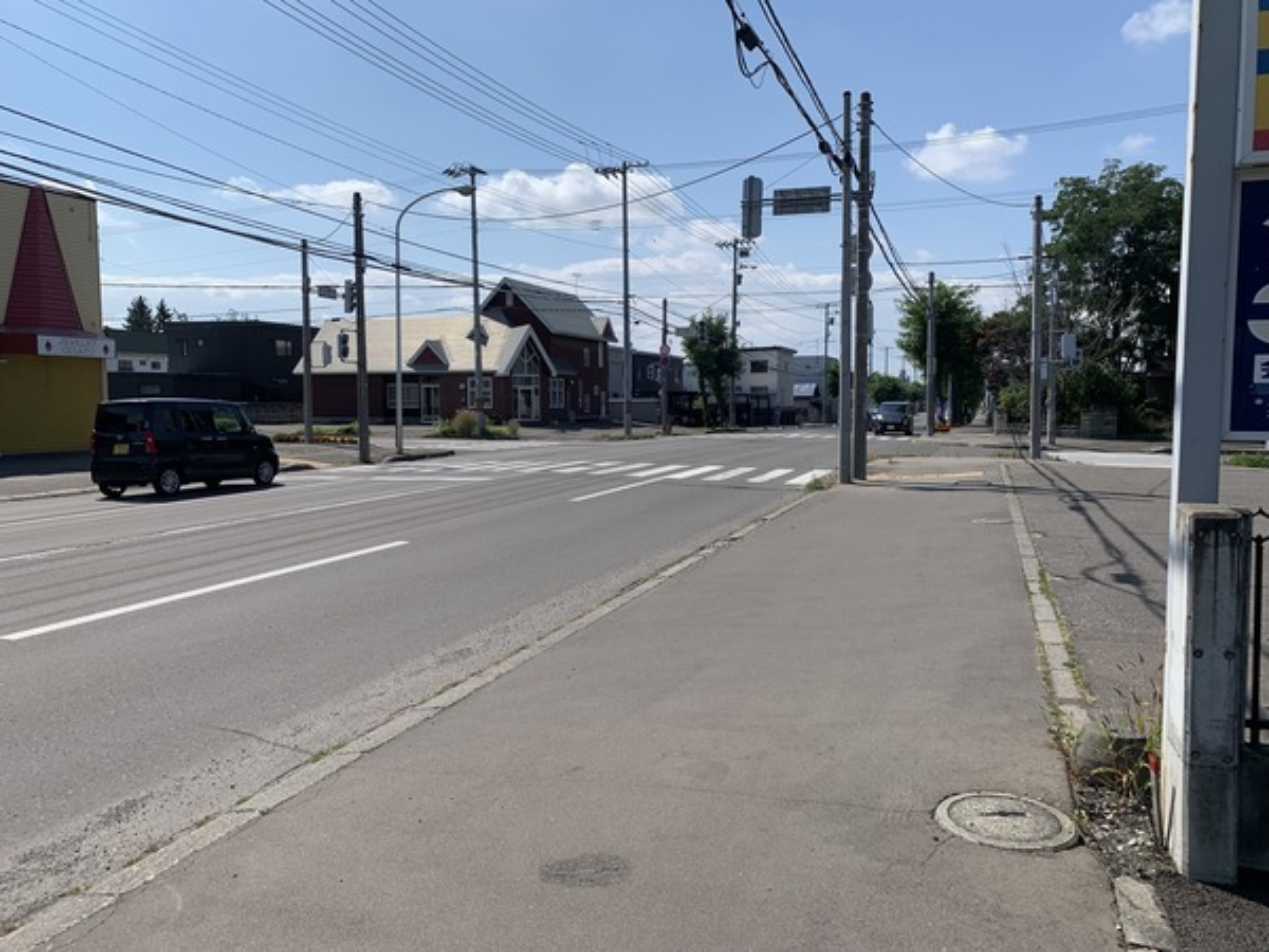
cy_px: 476
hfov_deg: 67.3
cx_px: 634
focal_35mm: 26
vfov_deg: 53.1
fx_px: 953
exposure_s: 1/3937
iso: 25
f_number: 1.8
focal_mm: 4.25
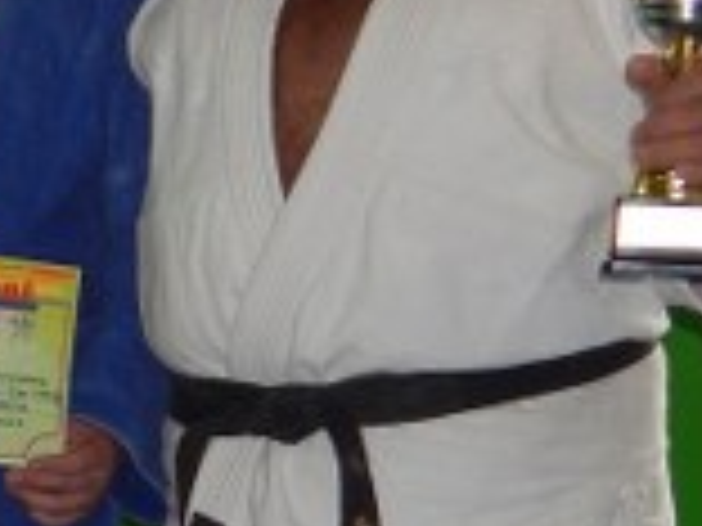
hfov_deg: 9.9
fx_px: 3650
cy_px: 607
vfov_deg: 8.2
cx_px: -860
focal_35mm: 180
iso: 200
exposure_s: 1/30
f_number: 3.3
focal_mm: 6.1
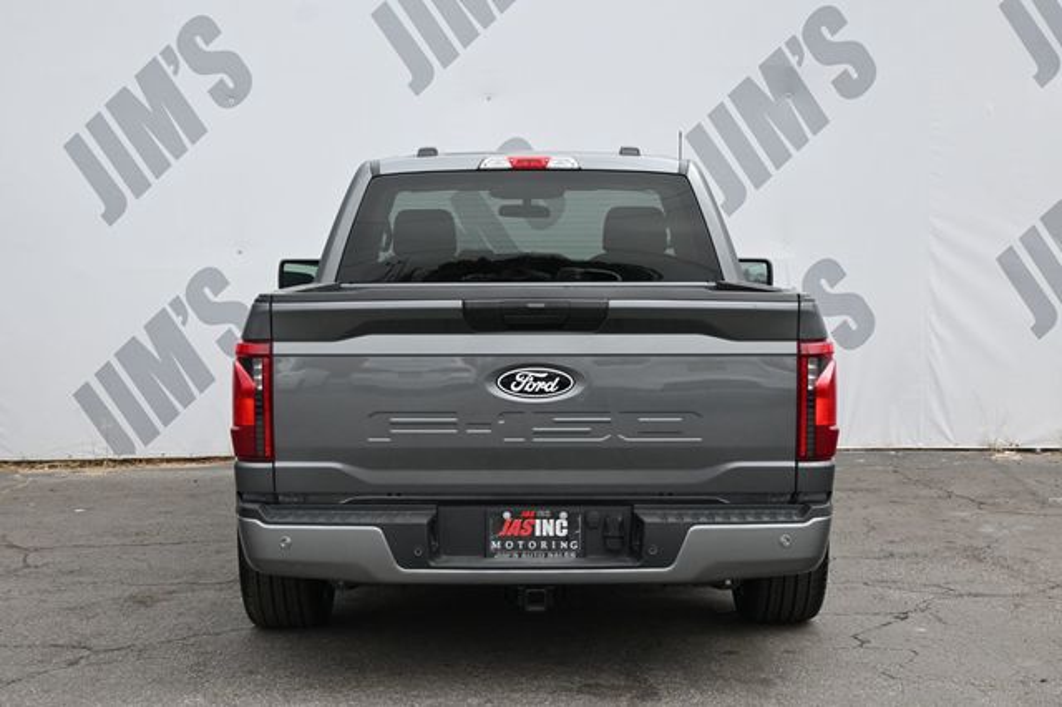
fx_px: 1681
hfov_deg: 35.1
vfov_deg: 23.8
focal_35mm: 57
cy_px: 354
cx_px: 531
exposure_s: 1/250
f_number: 5.6
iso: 220
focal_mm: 38
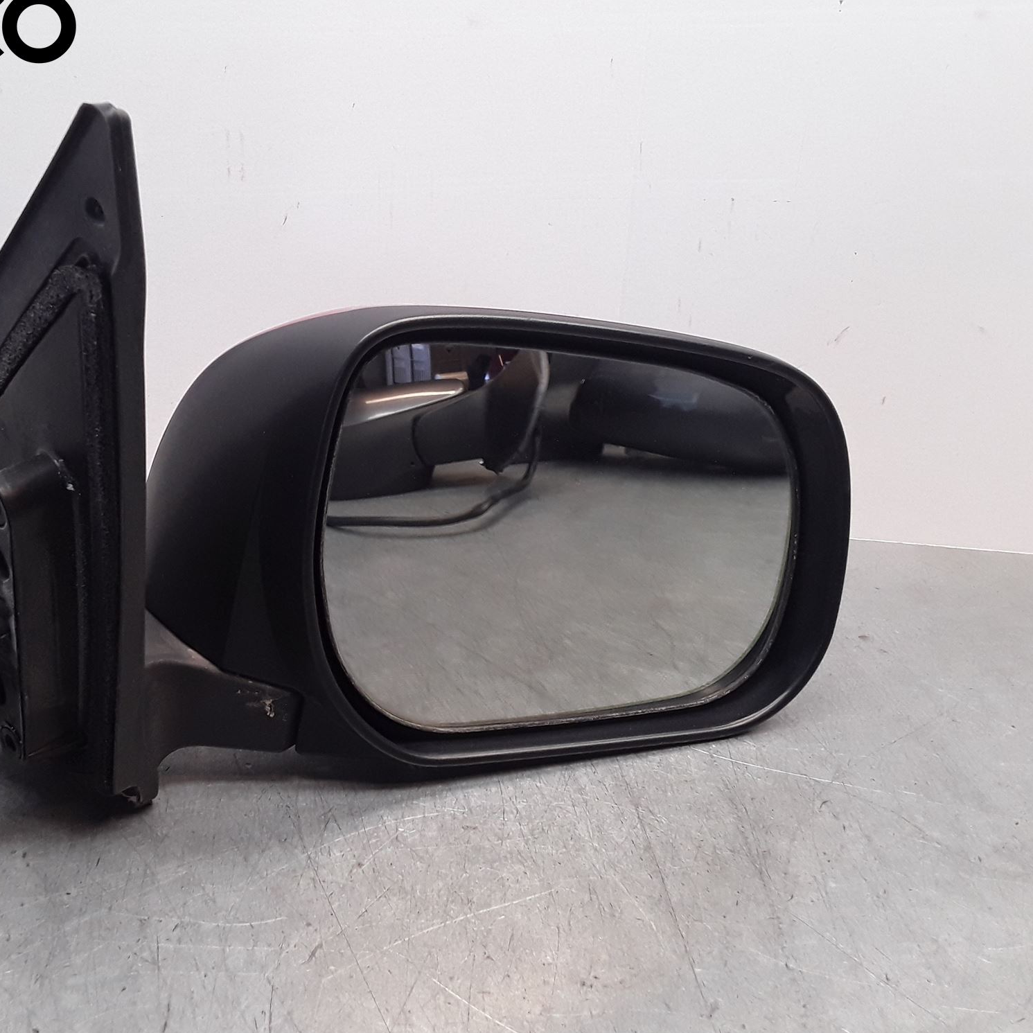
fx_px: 1148
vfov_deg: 48.5
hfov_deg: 47.8
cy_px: 520
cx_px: 360
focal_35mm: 34
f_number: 1.9
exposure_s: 1/106
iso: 100
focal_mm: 2.91
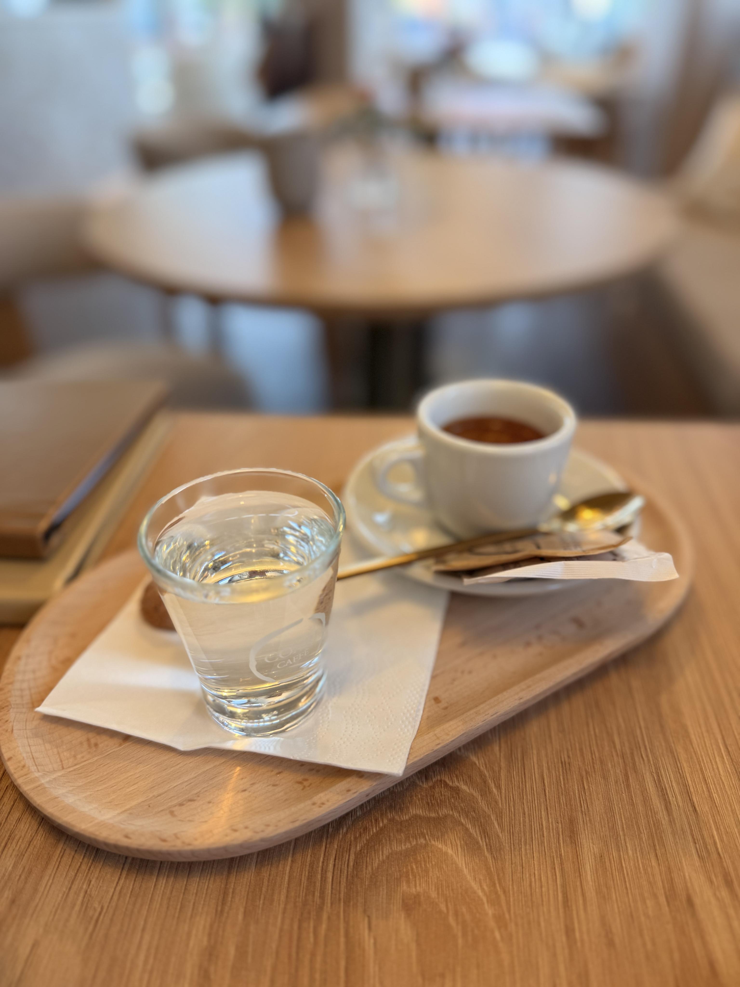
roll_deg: +0.4
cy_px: 494
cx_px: 370
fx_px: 684
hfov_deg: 56.8
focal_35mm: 24
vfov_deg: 71.6
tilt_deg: -34.1
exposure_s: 1/100
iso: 64
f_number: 1.78
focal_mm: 6.76
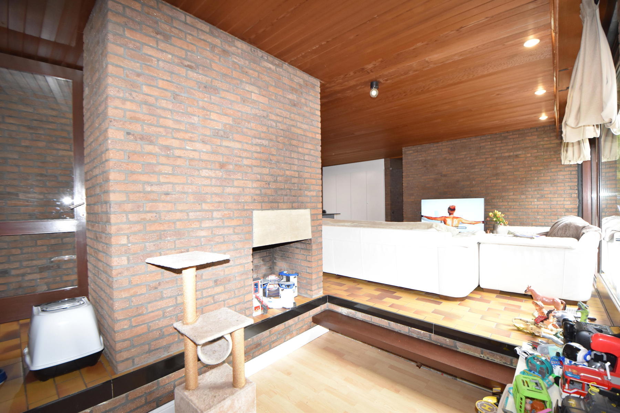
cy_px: 206
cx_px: 310
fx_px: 258
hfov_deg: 100.4
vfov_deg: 77.3
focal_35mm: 15
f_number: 4
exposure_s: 1/60
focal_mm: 10
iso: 800
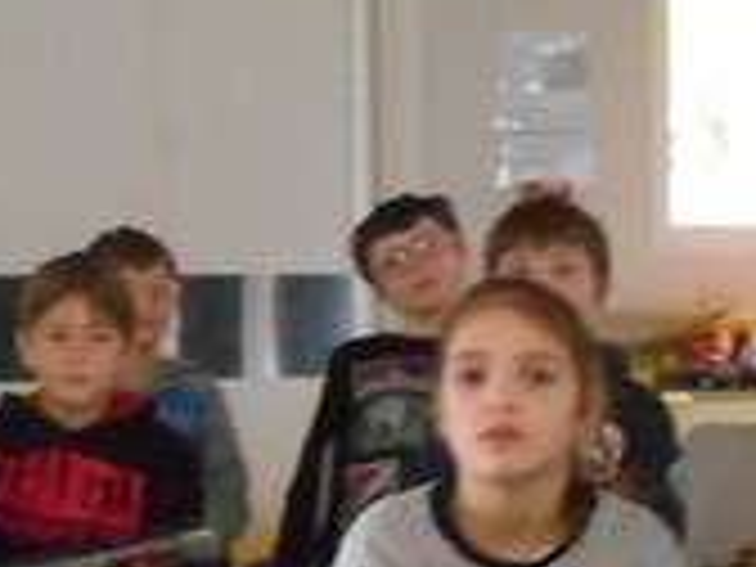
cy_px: 518
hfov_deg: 15.8
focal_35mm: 124
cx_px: 117
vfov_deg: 11.9
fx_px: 2708
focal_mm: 4.6
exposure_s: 1/4
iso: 800
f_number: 3.2
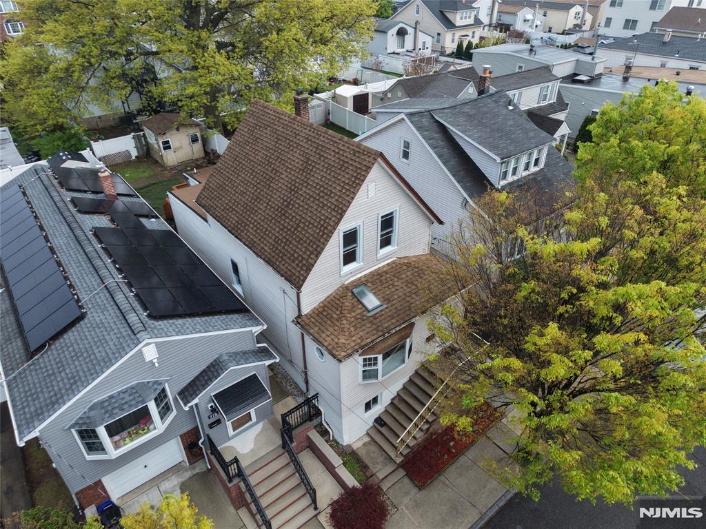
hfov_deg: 71.6
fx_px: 489
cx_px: 353
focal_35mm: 24
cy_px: 264
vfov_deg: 56.8
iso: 160
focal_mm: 8.67
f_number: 1.8
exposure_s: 1/100
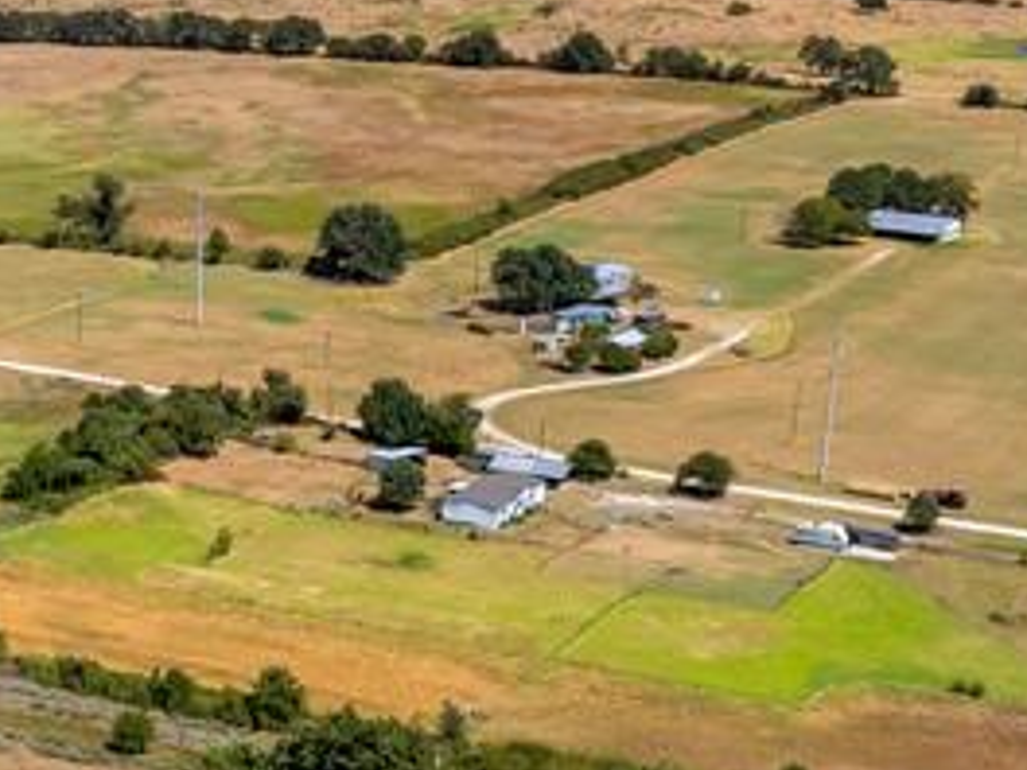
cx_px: 19
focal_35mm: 93
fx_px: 2759
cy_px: 931
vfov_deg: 15.3
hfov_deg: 20.5
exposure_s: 1/240
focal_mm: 12.29
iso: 100
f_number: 2.8
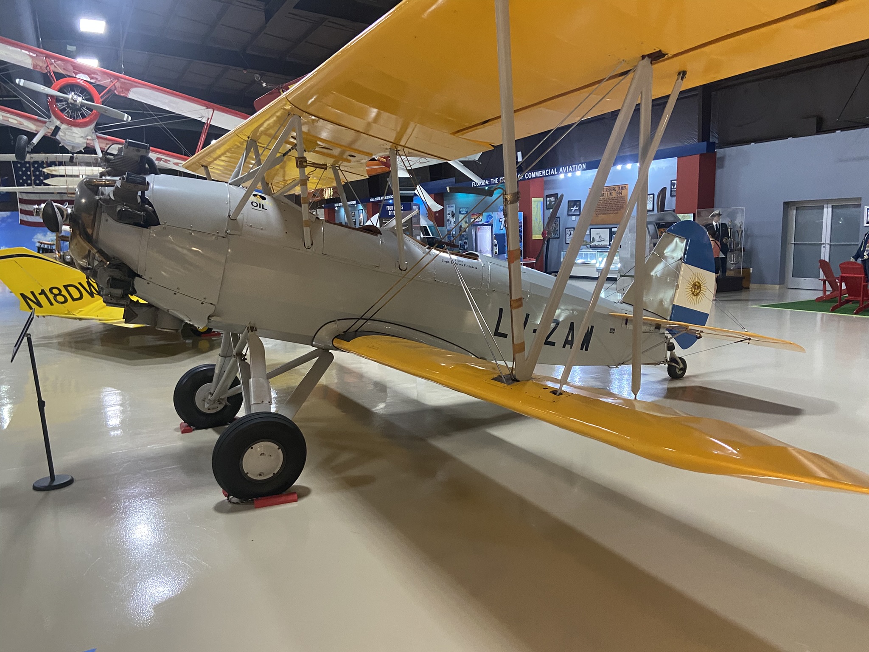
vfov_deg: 53.1
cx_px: 434
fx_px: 653
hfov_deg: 67.3
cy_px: 326
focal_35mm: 26
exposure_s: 1/40
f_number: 1.8
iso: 320
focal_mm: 4.25
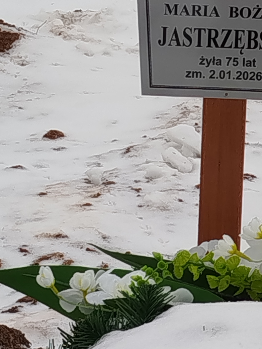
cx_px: 241
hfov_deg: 8.0
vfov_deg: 10.7
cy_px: 138
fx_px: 1856
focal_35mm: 184
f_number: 1.7
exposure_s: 1/244
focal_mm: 5.31
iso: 50
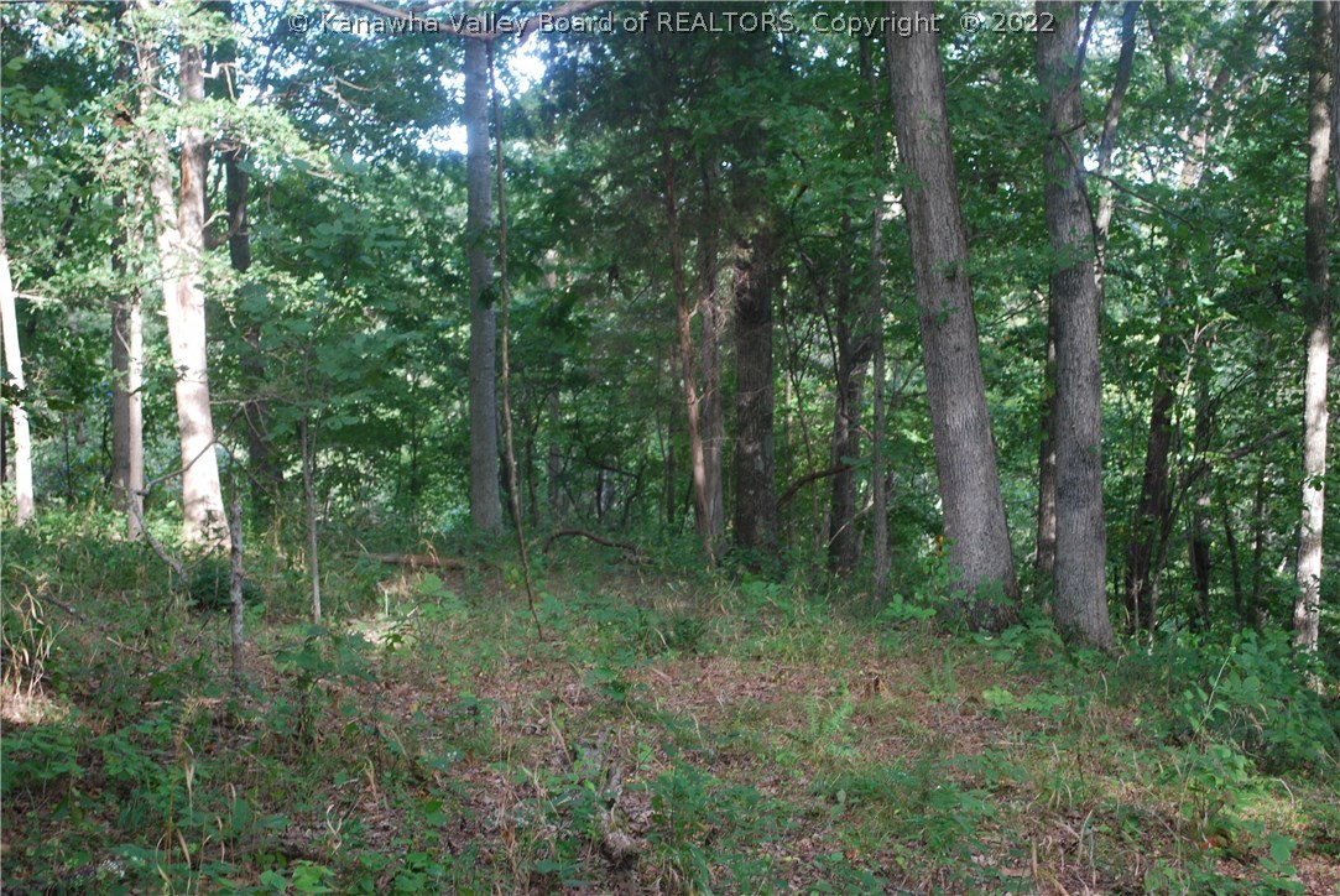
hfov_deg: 33.4
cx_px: 670
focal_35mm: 60
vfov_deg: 22.7
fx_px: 2235
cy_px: 448
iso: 220
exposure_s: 1/30
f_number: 5.3
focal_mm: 40
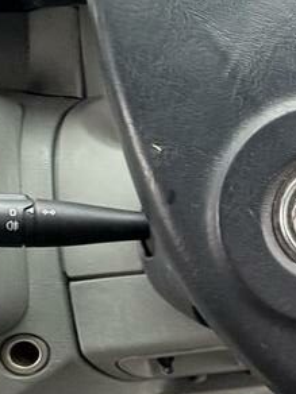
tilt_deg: -32.1
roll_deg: +2.4
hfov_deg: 29.3
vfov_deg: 43.6
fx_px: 490
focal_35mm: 43
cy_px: 235
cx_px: 347
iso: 125
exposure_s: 1/110
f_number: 2.2
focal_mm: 2.22
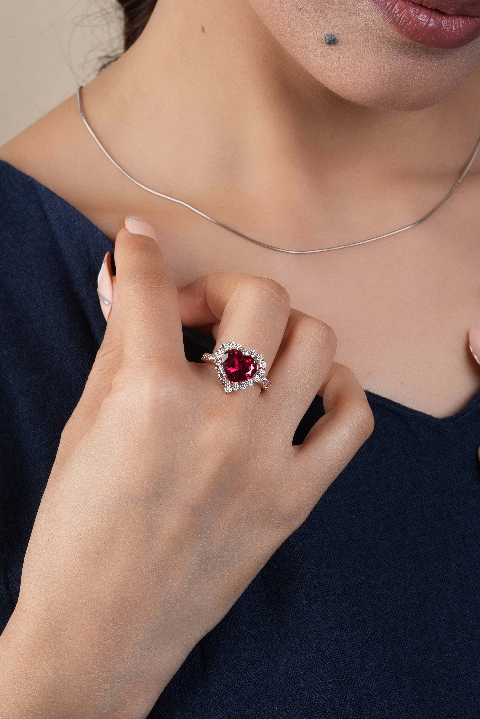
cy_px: 360
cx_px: 240
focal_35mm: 90
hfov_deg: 15.2
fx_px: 1800
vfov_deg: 22.6
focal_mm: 90
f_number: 20
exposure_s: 1/125
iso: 100
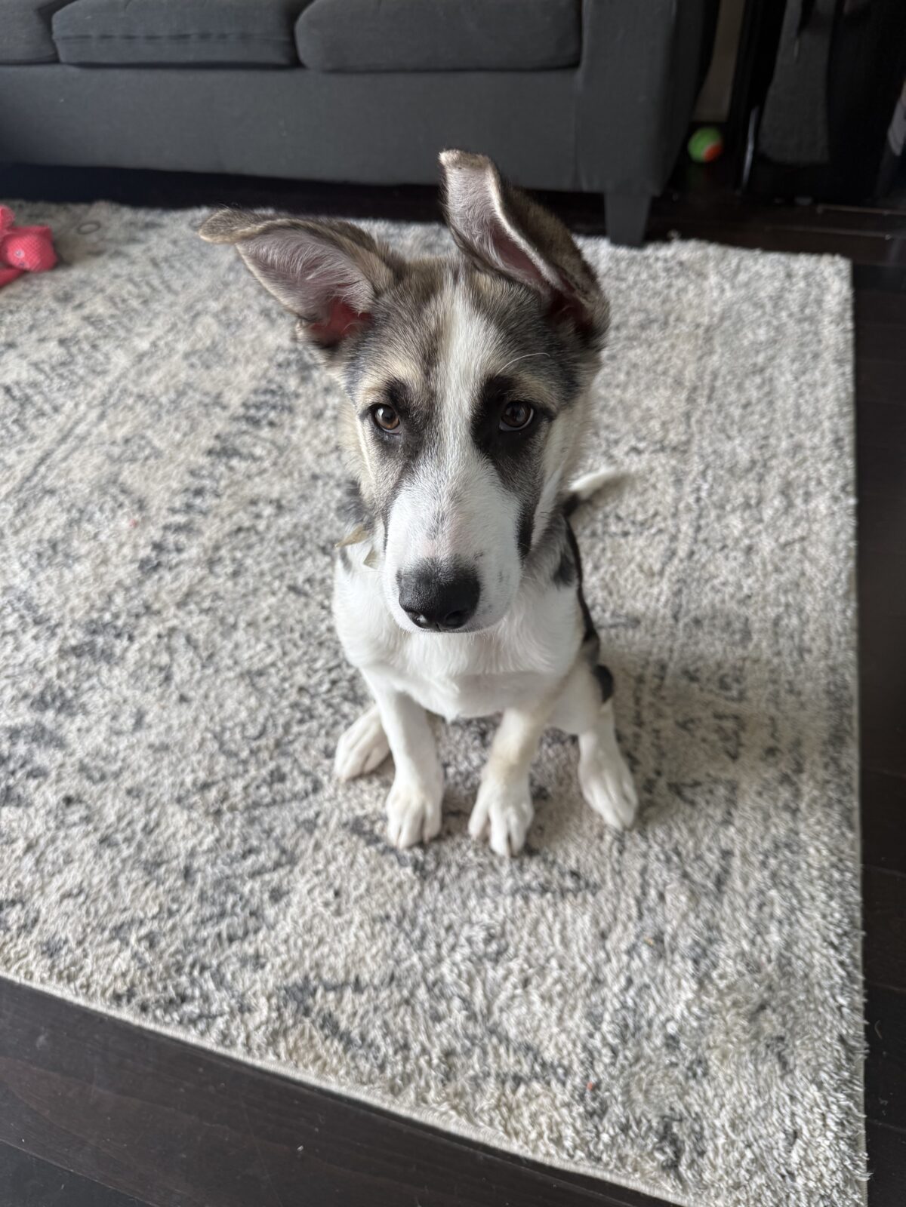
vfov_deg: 71.6
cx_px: 453
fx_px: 838
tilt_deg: -47.4
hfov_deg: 56.8
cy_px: 604
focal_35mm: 24
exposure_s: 1/120
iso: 80
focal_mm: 6.76
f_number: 1.78
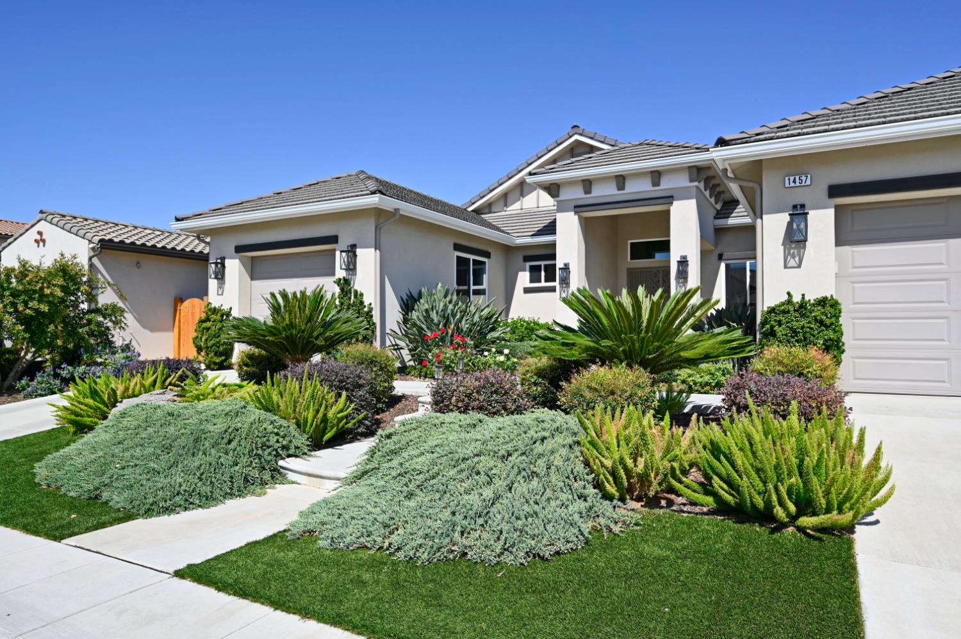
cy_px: 320
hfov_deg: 78.6
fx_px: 587
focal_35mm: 22
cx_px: 480
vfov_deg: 57.2
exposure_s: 1/400
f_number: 7.1
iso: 100
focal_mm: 22
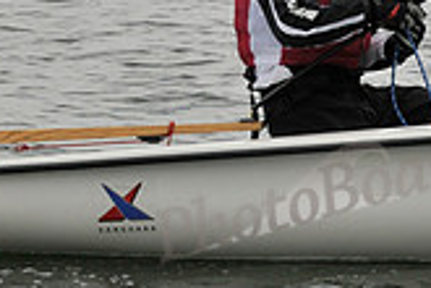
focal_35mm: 738
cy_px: 22
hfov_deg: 2.8
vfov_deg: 1.9
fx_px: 8835
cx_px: 656
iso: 320
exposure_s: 1/640
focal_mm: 140
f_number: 11
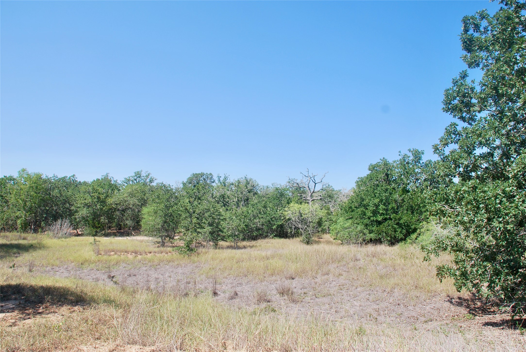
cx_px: 263
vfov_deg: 48.0
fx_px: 395
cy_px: 176
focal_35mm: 27
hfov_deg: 67.3
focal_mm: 18
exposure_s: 1/200
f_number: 7.1
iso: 100
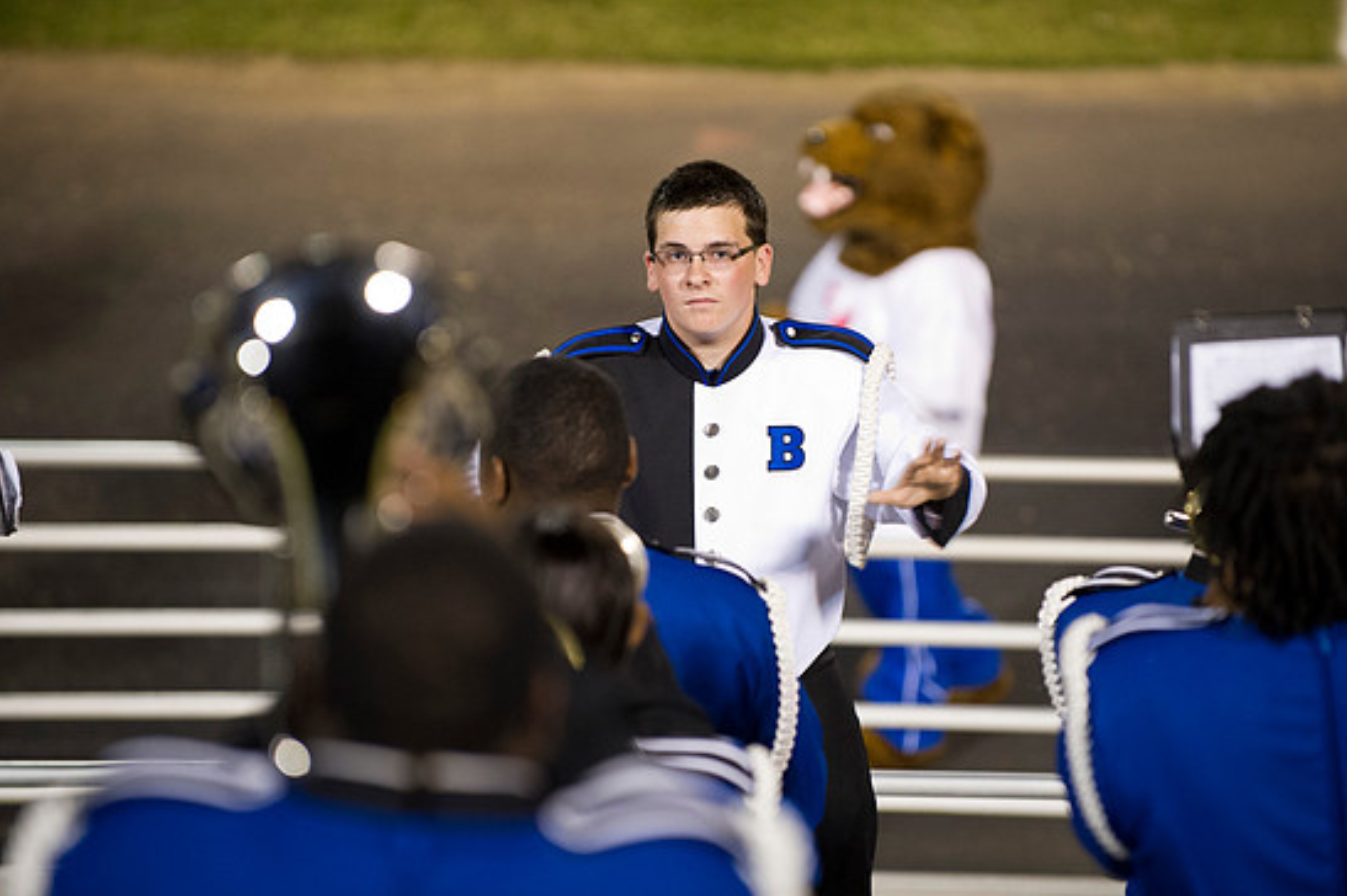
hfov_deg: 9.7
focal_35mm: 212
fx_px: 7927
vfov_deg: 6.5
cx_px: 692
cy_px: 465
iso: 4000
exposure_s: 1/125
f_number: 2.8
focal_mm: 200
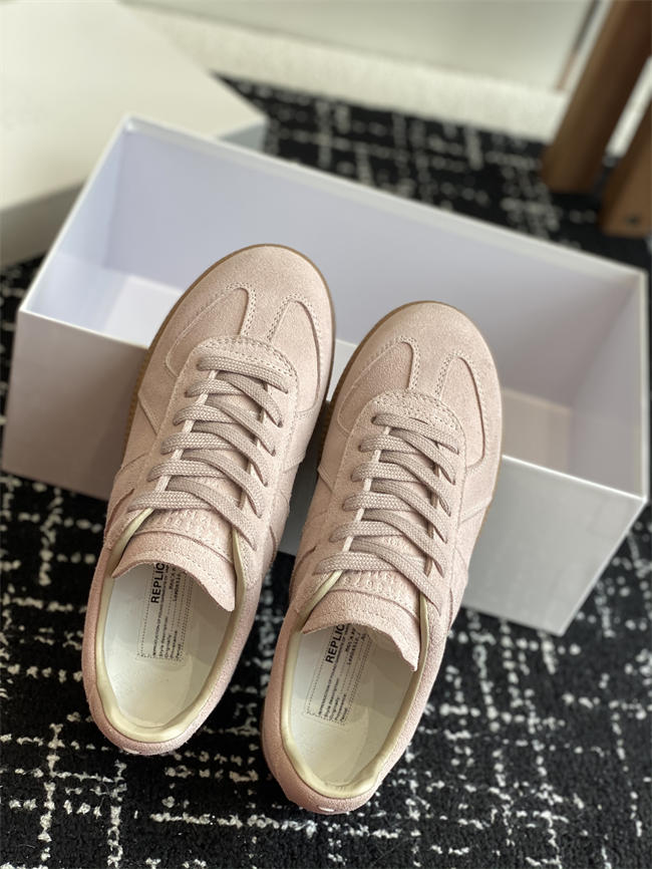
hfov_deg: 28.0
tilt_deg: -42.9
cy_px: 434
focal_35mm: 52
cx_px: 326
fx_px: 1305
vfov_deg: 36.8
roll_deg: -19.7
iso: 32
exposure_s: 1/122
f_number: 2
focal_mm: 6
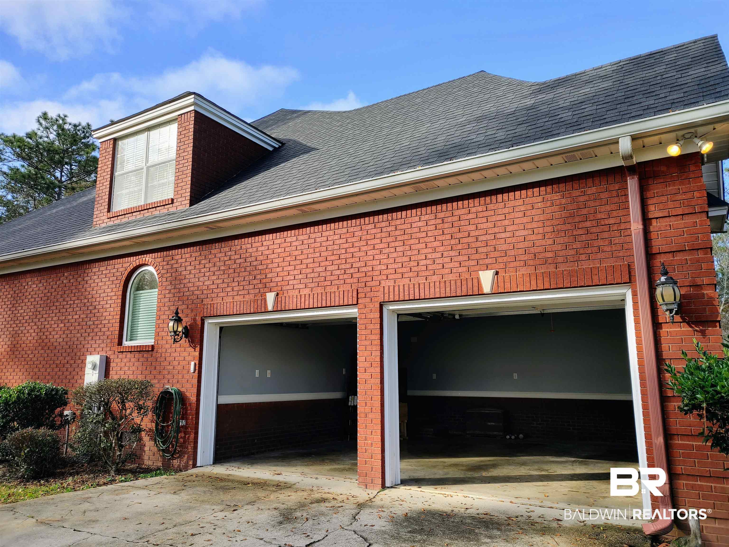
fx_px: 548
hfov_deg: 67.3
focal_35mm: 26
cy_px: 274
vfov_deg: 53.1
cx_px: 364
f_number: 1.8
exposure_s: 1/758
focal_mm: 5.58
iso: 50
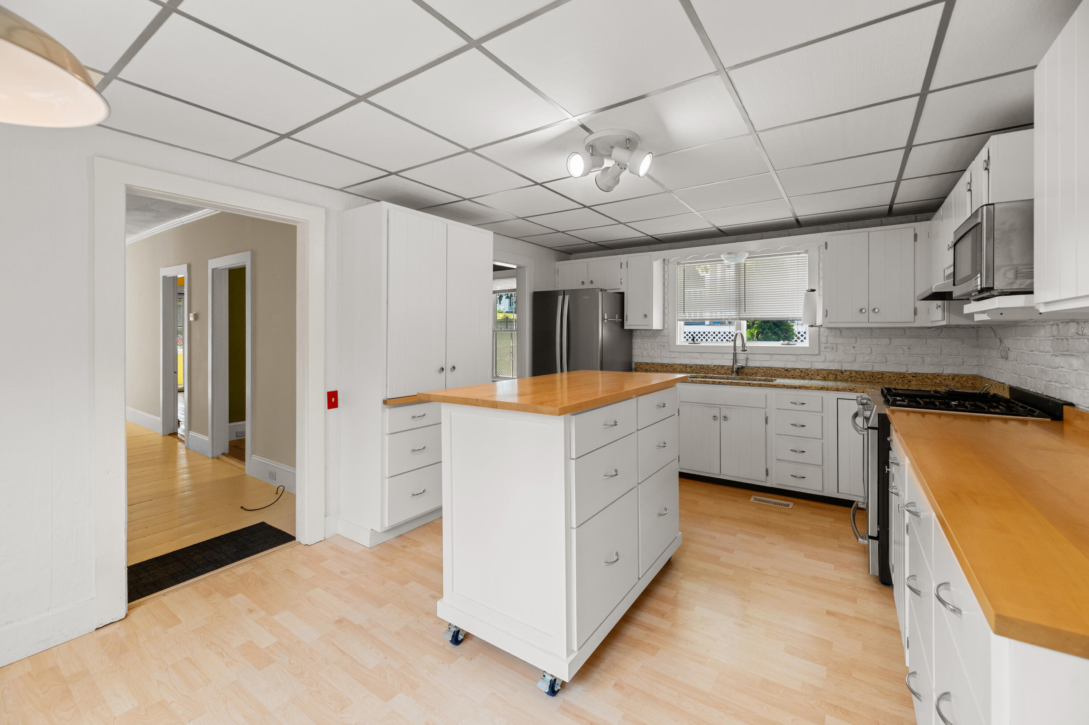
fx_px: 423
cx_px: 544
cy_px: 362
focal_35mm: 14
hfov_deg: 104.3
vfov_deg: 81.1
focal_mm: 14
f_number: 7.1
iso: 500
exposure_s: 1/30
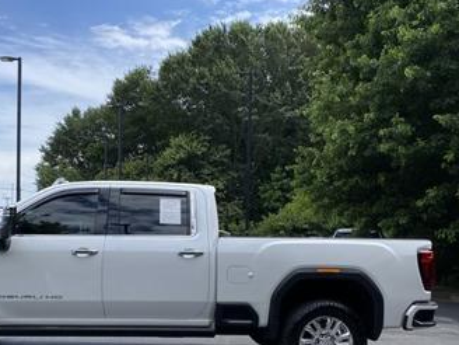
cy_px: 254
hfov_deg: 45.8
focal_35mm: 40
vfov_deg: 35.3
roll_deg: -0.3
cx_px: 141
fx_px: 530
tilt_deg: +0.4
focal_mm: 4.25
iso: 32
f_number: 1.8
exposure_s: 1/2571
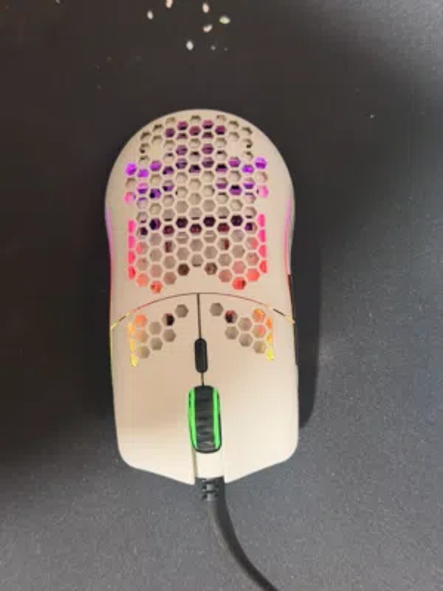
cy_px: 296
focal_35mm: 48
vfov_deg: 39.7
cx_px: 222
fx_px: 819
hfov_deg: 30.3
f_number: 1.78
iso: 400
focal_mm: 6.76
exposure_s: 1/38
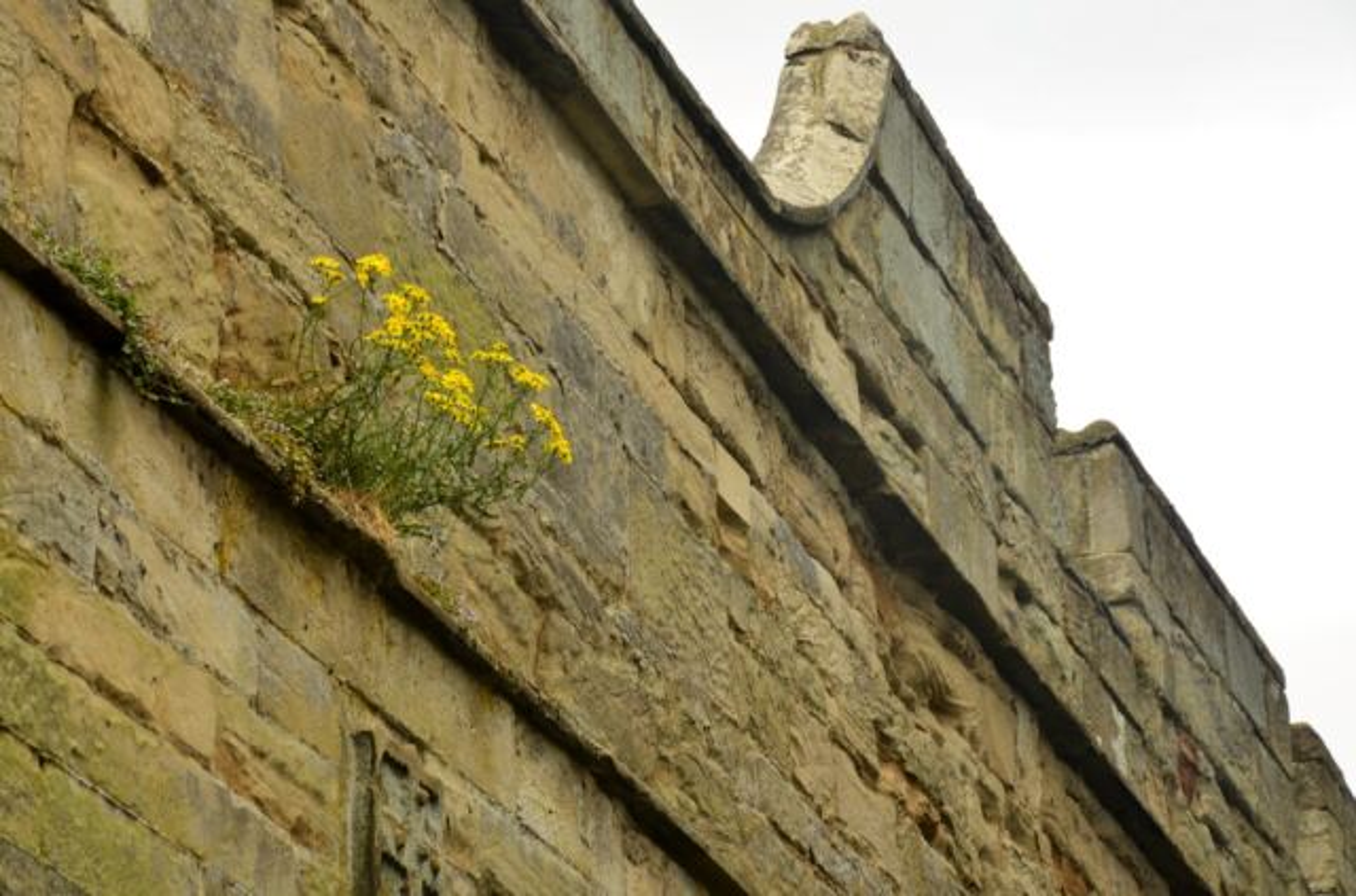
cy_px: 448
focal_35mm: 142
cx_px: 678
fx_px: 5353
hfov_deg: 14.4
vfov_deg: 9.6
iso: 400
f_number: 14
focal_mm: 95
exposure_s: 1/200
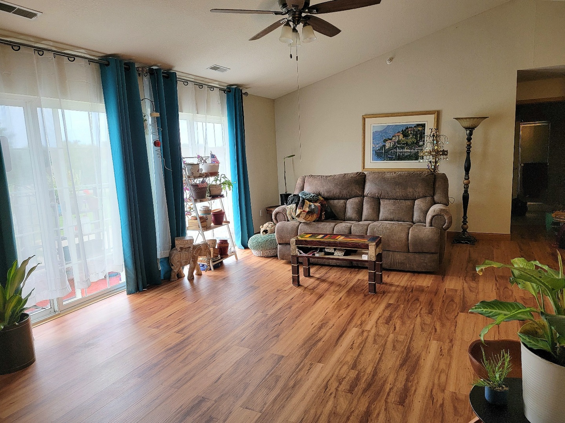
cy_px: 212
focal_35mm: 24
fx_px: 392
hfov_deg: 71.6
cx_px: 282
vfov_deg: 56.8
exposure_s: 1/120
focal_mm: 6.7
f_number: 1.8
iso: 125
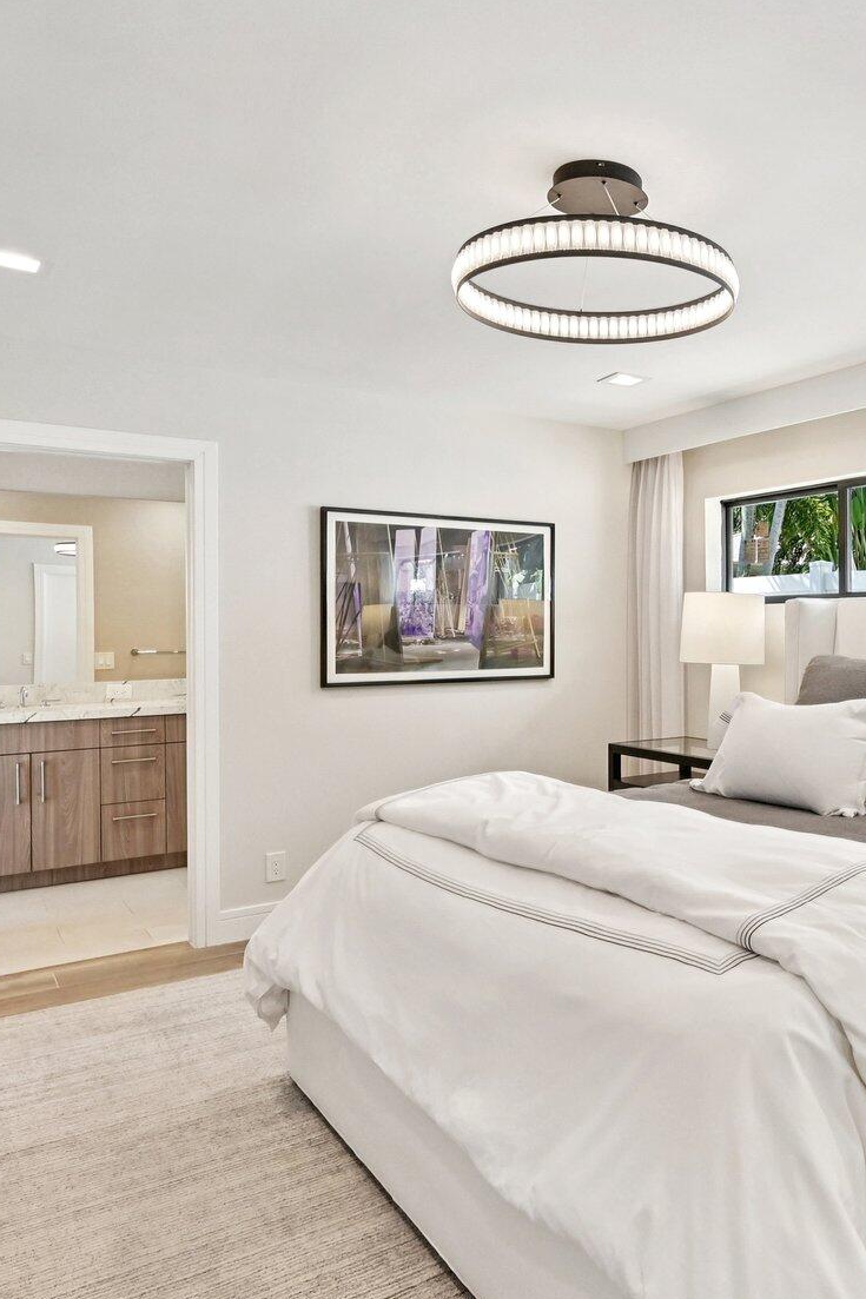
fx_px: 938
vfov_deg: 69.4
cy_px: 666
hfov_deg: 46.2
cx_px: 725
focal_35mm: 26
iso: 2500
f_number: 8
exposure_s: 1/800
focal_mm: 14
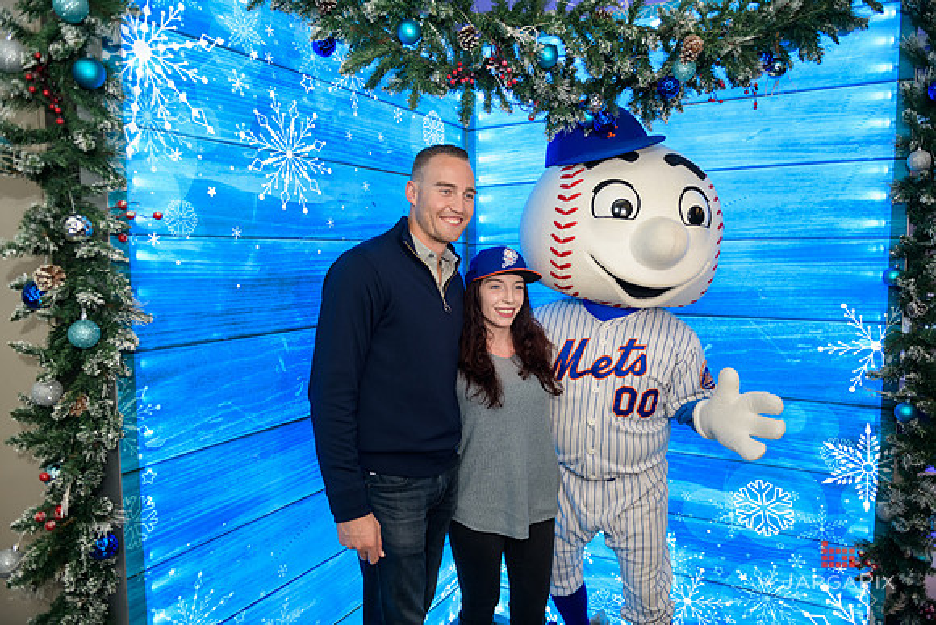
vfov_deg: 53.2
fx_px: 624
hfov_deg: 73.7
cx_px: 468
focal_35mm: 24
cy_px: 312
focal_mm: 24
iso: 400
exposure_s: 1/125
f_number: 3.2
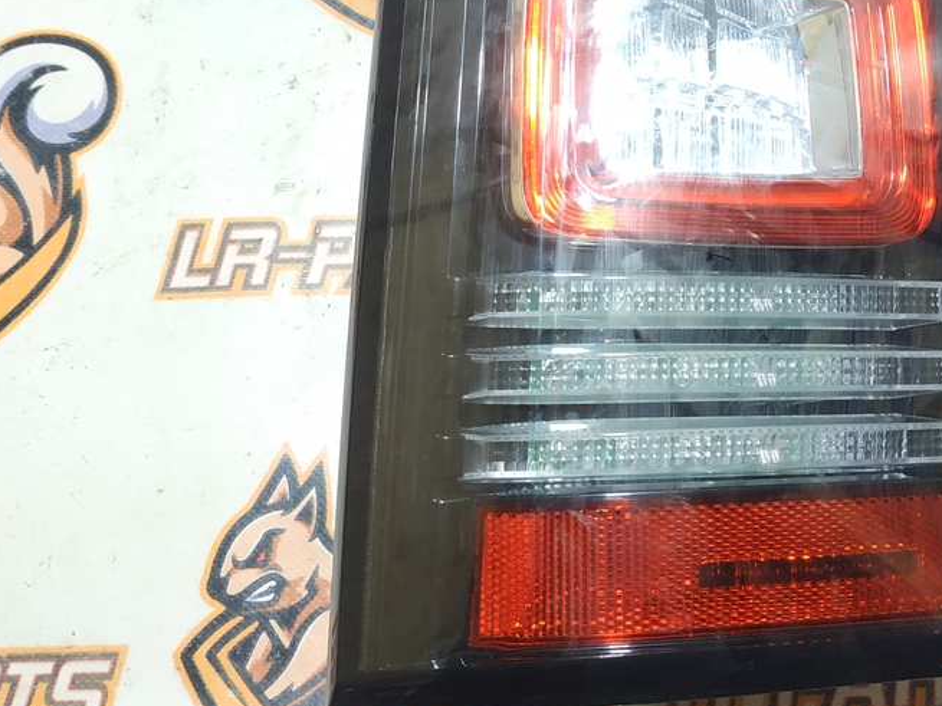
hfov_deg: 42.5
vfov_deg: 31.7
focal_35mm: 44
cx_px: 603
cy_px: 109
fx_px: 1197
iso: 200
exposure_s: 1/50
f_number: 1.9
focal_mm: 3.94
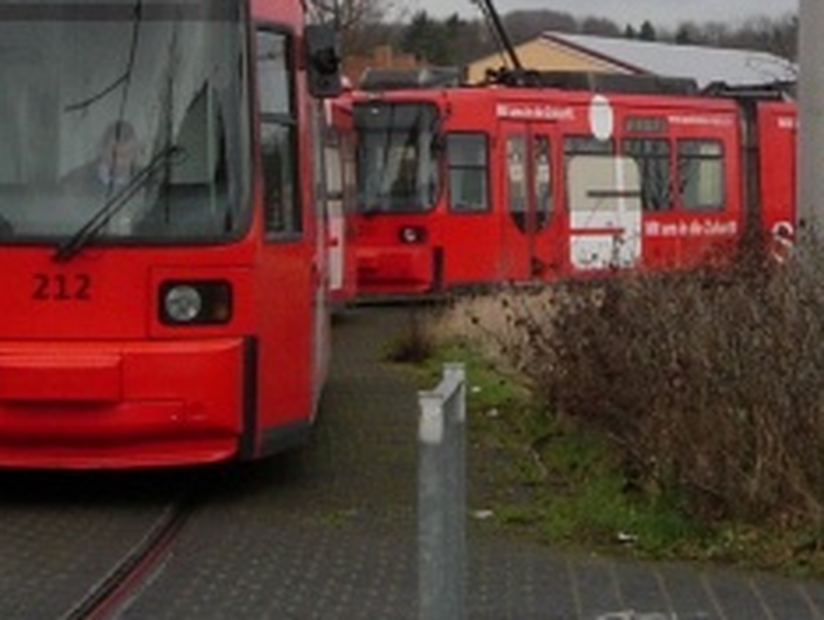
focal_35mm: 140
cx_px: 761
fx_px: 3336
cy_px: -39
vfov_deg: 10.5
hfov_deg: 13.9
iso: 100
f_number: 4.9
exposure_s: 1/264
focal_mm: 8.5
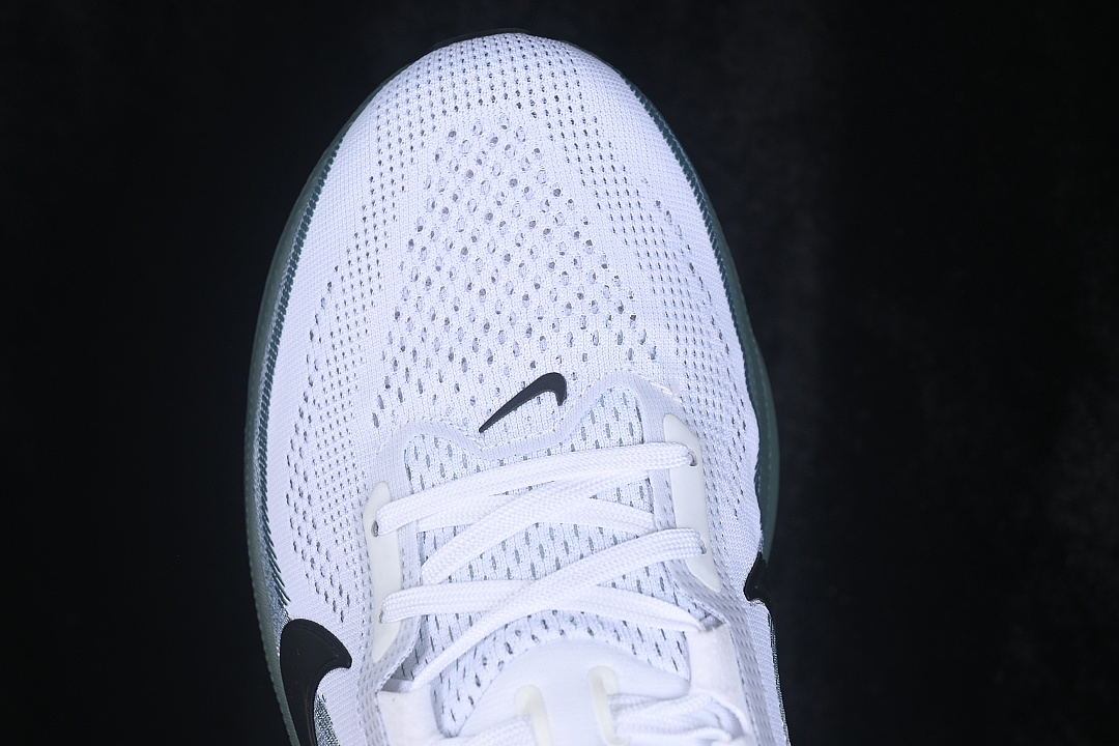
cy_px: 373
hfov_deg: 27.0
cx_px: 560
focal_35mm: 75
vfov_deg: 18.2
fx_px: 2331
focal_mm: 50
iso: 160
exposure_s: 1/80
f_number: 7.1
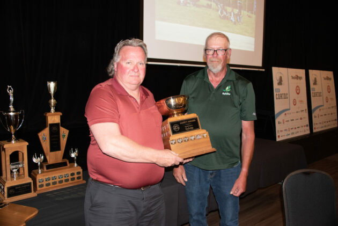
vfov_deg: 41.2
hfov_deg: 58.7
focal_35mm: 32
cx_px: 169
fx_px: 301
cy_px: 113
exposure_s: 1/60
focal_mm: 32
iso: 1000
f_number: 5
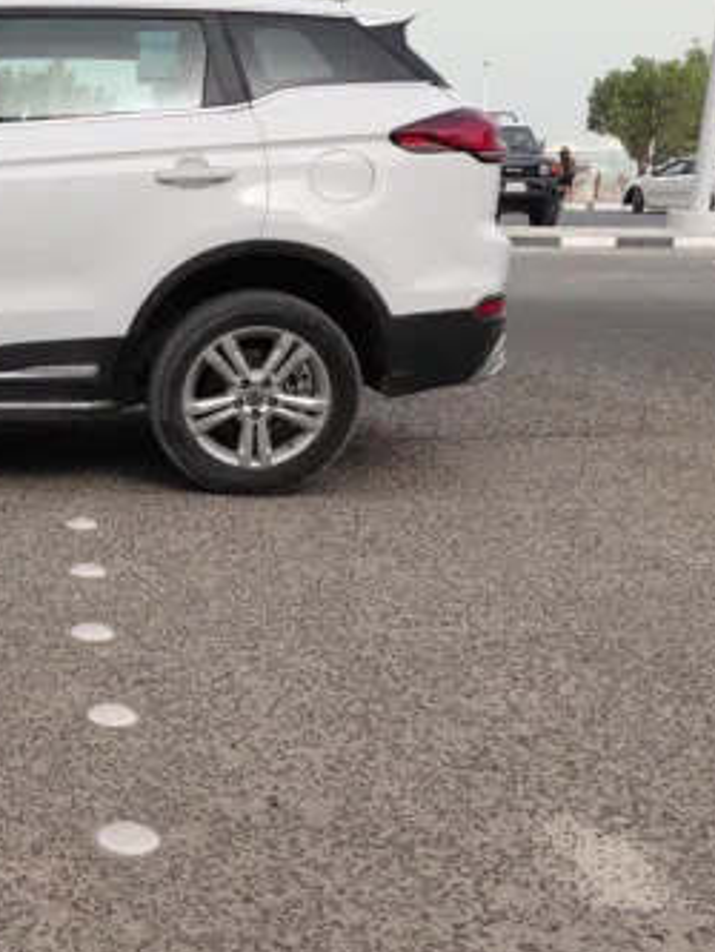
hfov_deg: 27.7
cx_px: -66
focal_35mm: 48
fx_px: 1321
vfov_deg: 39.6
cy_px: 489
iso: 50
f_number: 1.8
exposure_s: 1/1762
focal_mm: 4.69
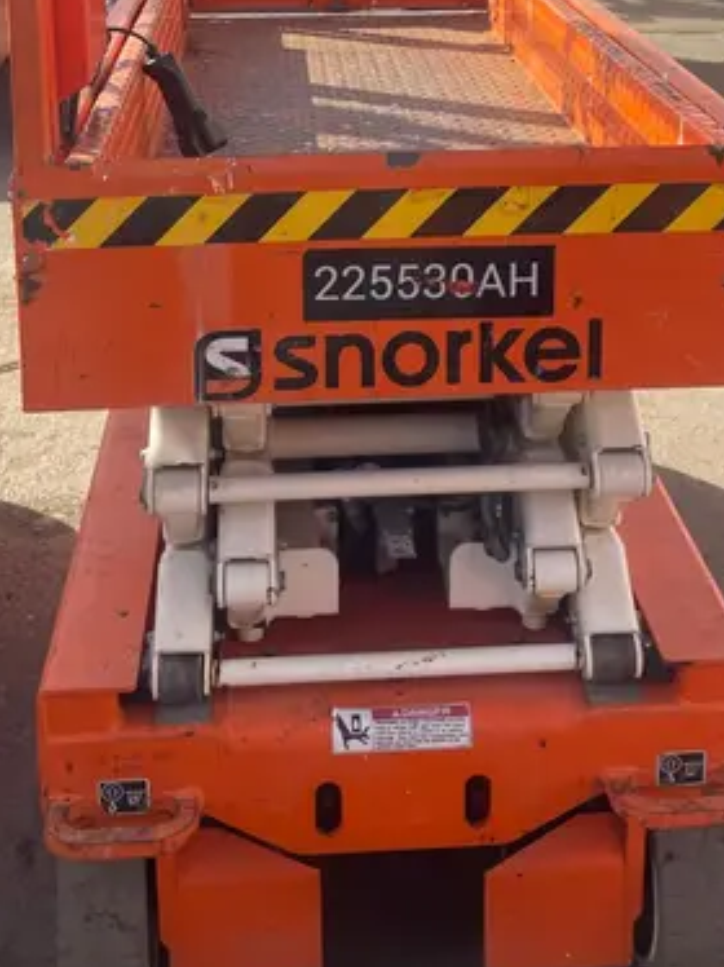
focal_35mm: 51
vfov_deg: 34.8
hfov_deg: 28.5
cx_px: 346
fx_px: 1424
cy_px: 48
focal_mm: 4.2
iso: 32
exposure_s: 1/1531
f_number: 1.6
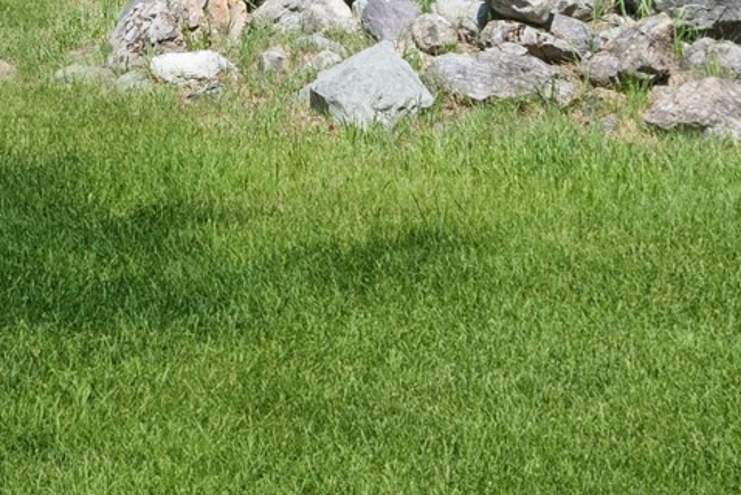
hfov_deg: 9.2
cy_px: -500
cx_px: -315
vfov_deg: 6.1
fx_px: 4488
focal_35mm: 218
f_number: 6.3
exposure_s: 1/800
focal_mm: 32
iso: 200
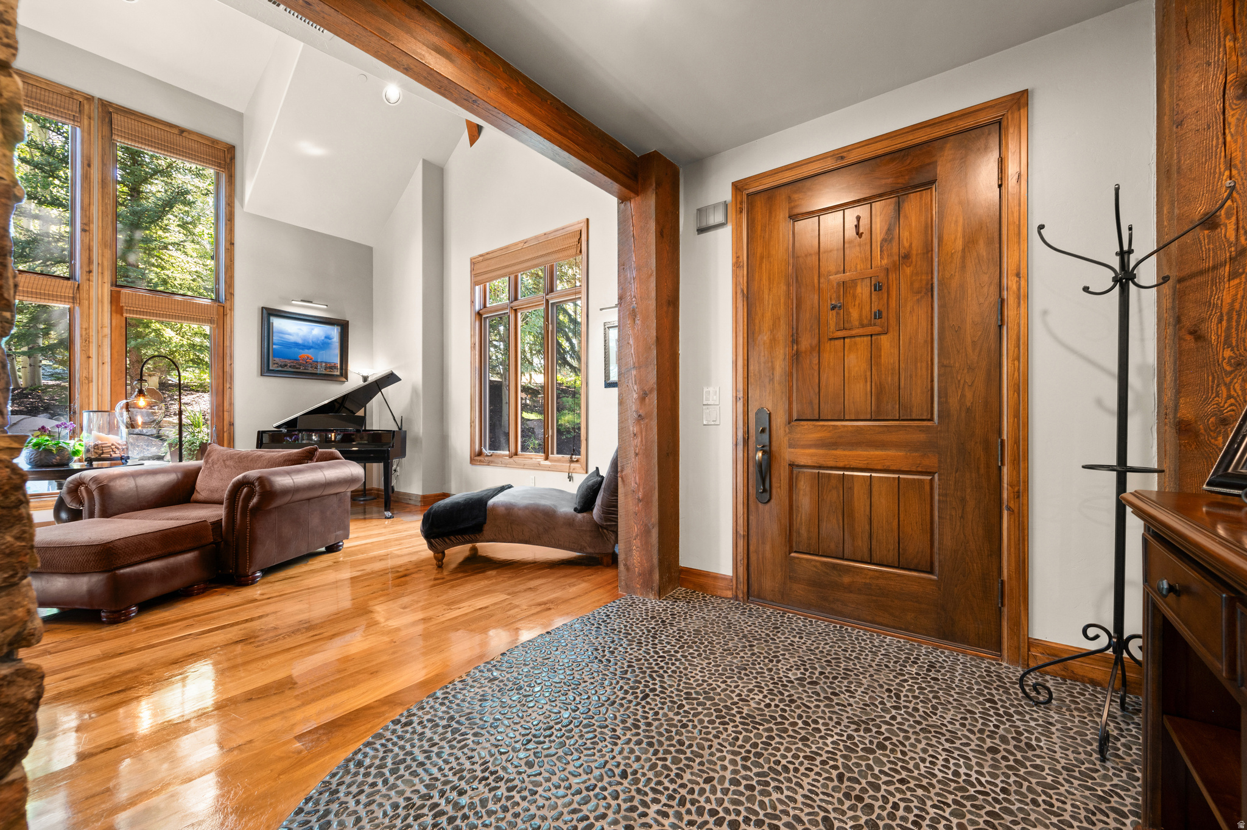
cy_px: 415
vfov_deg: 81.1
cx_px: 624
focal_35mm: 14
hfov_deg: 104.3
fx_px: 485
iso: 400
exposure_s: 1/2.5
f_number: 7.1
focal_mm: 14
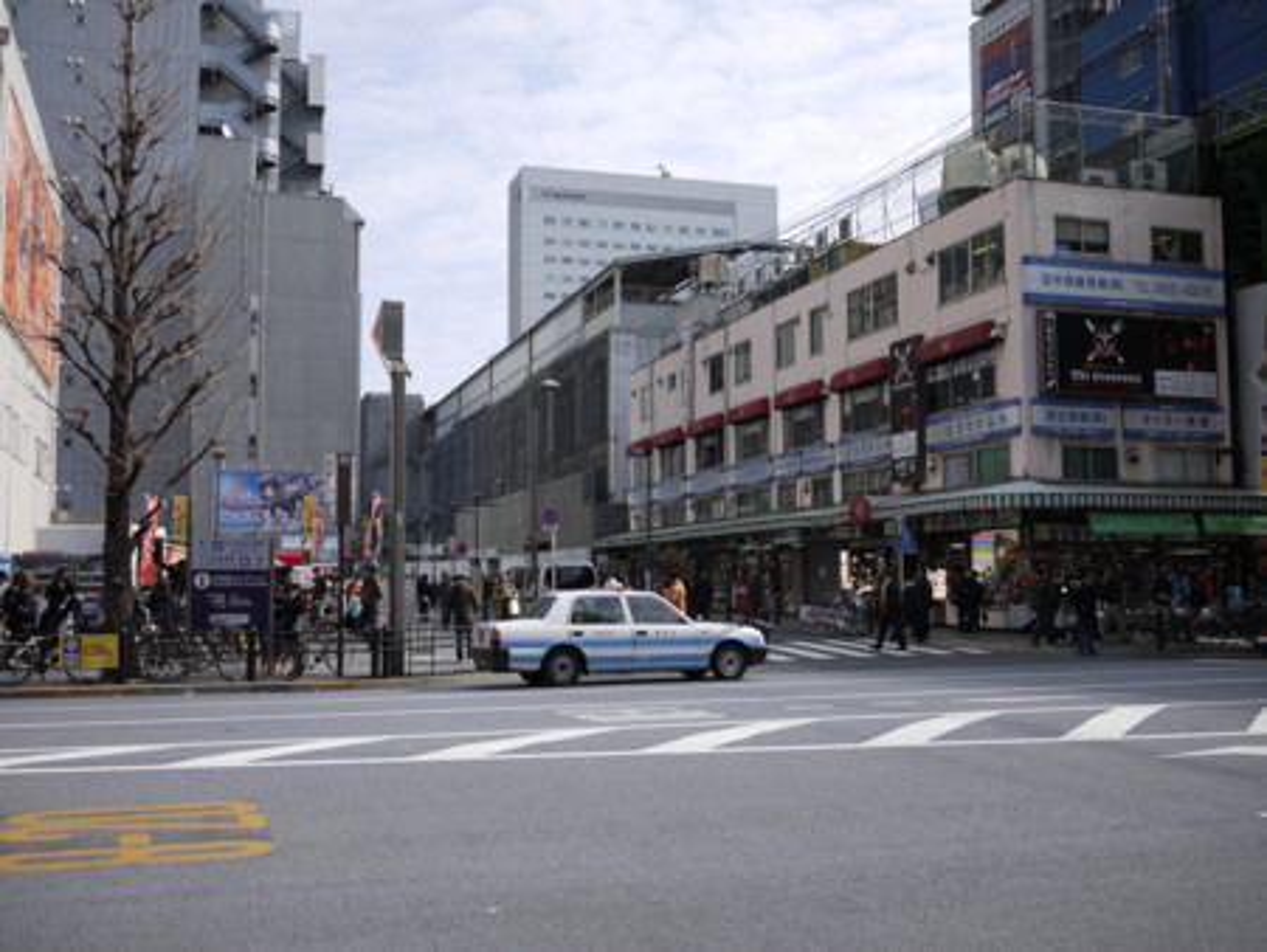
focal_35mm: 40
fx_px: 1465
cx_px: 634
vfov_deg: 36.0
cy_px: 476
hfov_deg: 46.8
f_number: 2.8
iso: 100
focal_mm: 20
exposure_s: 1/2000
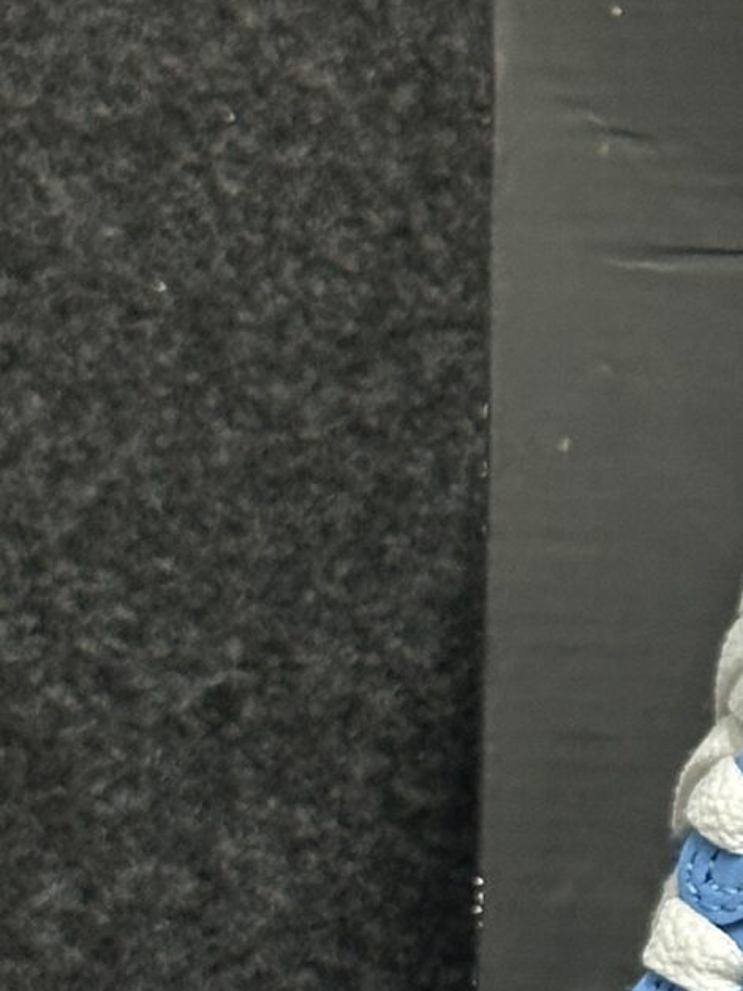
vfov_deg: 10.0
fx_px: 5611
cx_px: 1492
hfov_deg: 7.3
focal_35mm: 196
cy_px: 1141
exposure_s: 1/50
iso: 125
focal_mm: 6.86
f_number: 1.78
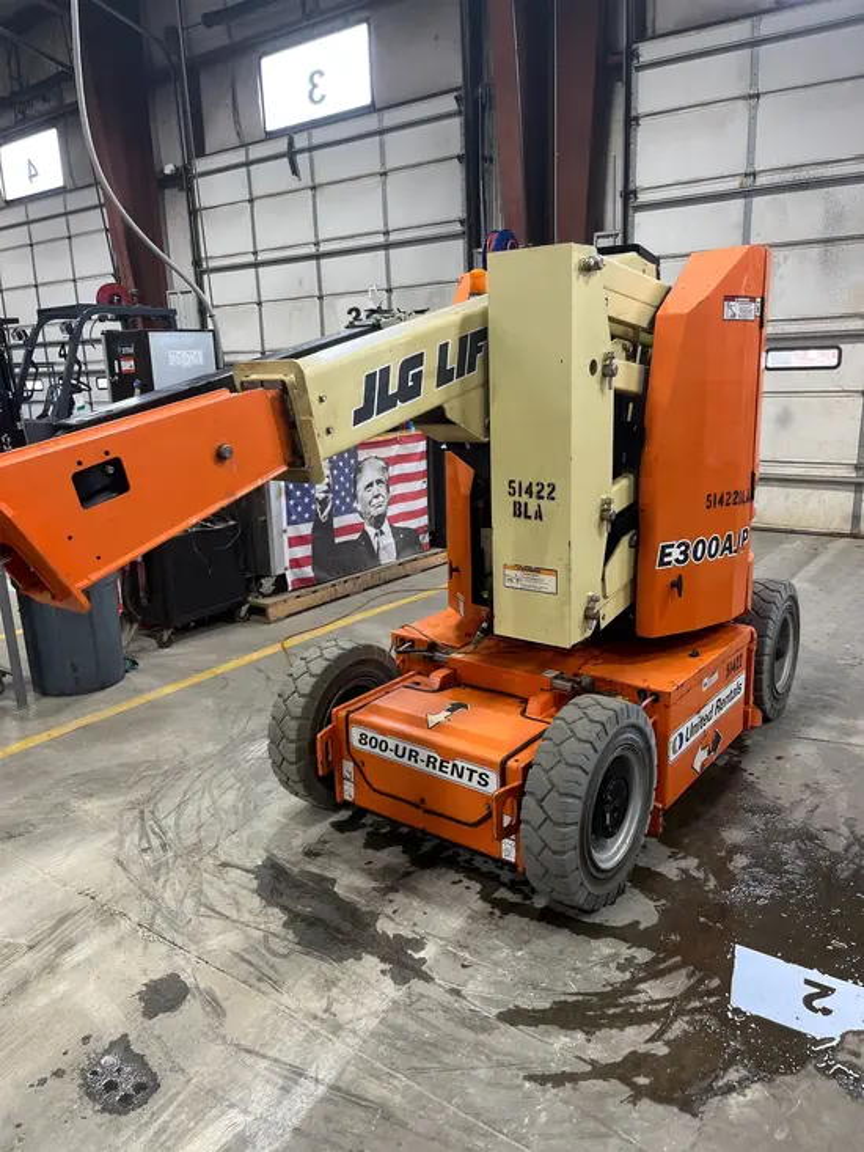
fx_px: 865
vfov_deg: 67.3
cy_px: 576
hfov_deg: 53.1
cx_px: 432
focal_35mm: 26
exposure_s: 1/60
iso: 80
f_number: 1.6
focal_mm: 5.1
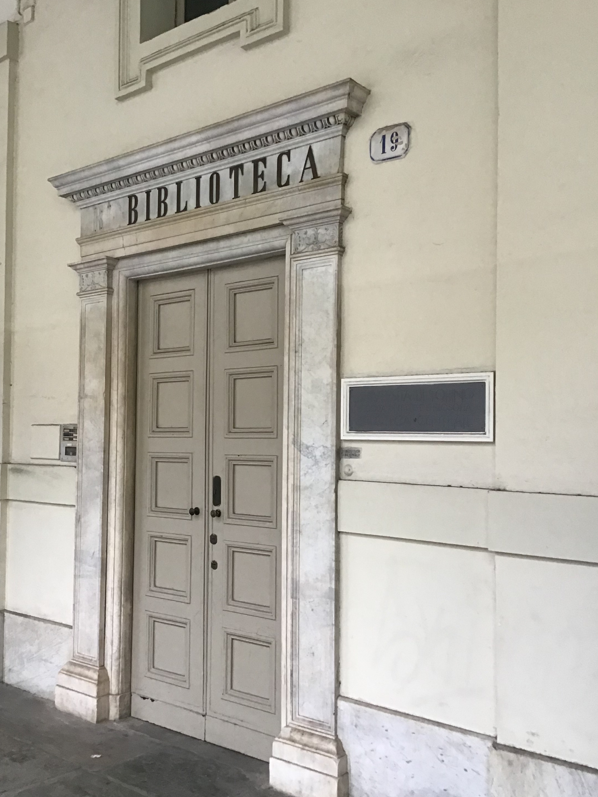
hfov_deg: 40.7
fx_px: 806
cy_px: 415
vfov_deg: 52.6
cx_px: 276
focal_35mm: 35
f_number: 2.4
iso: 125
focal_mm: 3.3
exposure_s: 1/33
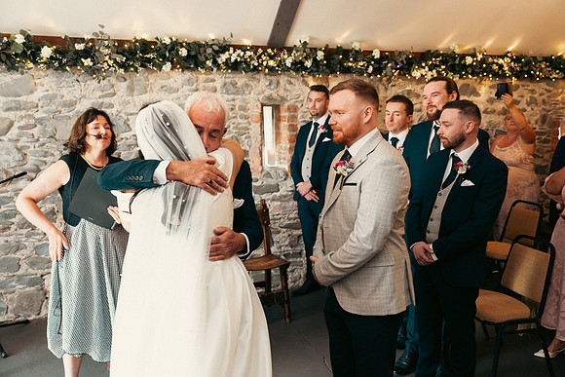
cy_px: 188
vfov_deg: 42.3
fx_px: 487
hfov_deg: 60.3
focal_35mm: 31
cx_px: 282
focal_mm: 31
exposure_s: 1/160
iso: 1600
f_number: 3.5
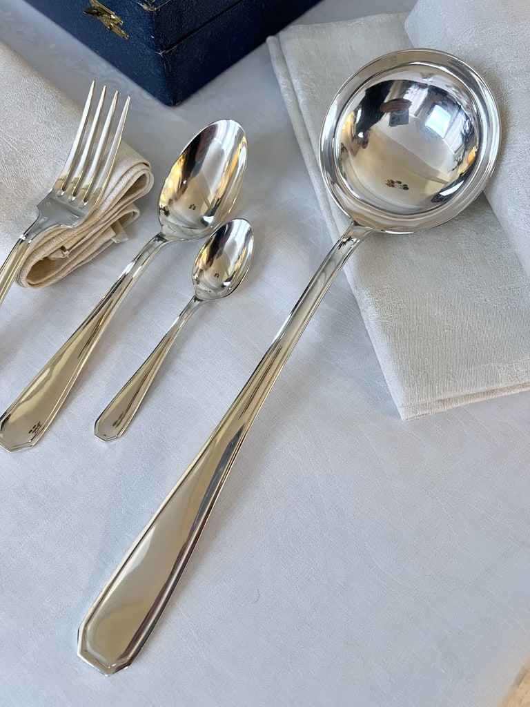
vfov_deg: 67.3
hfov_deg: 53.1
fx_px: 531
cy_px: 354
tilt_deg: -65.5
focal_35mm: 26
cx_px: 265
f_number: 1.5
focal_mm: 5.7
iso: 200
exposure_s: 1/50
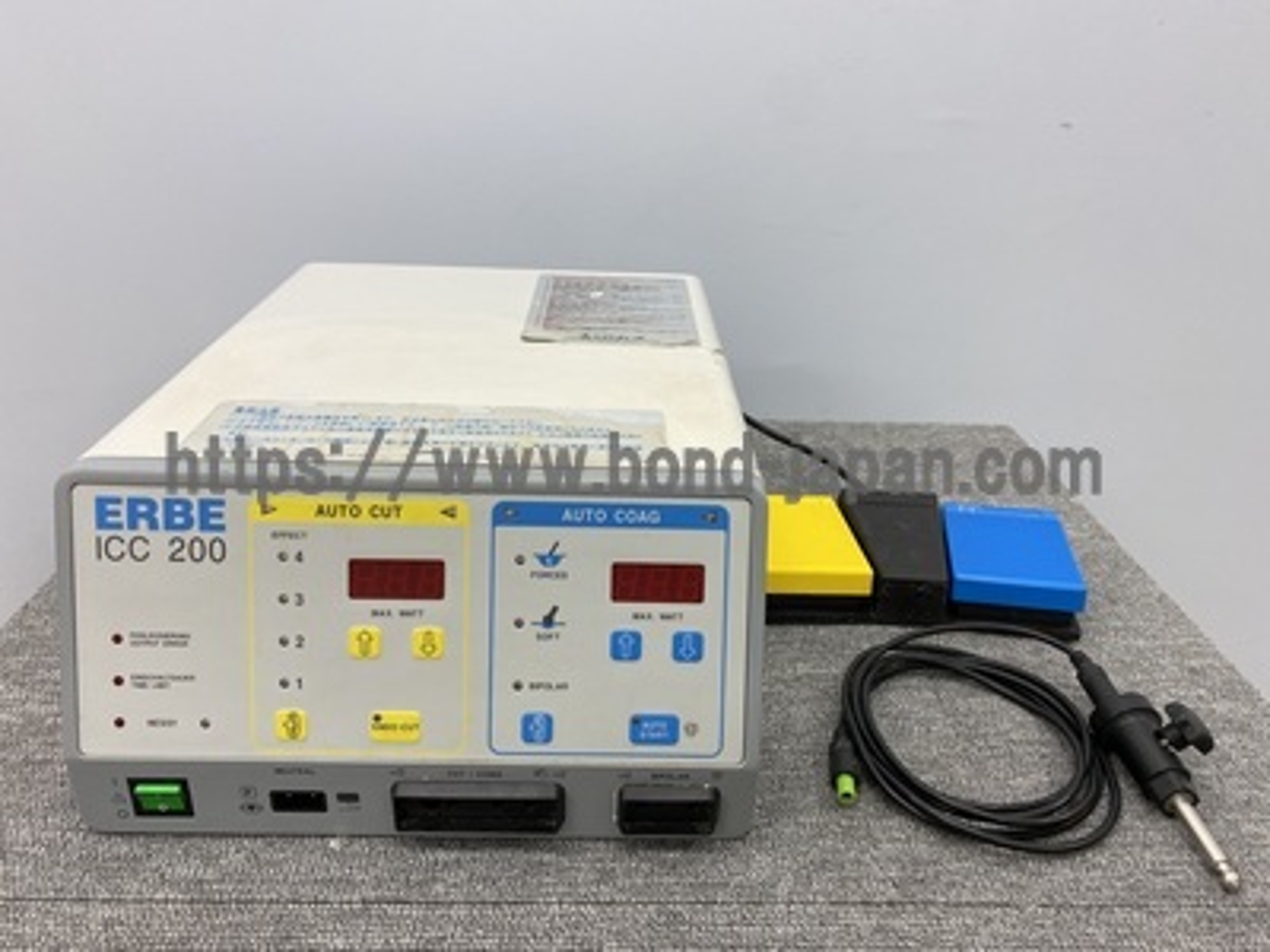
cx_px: 635
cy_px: 476
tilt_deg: -25.9
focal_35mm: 26
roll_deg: -1.5
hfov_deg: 67.3
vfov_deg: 53.1
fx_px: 954
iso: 50
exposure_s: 1/120
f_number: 1.8
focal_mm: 4.25
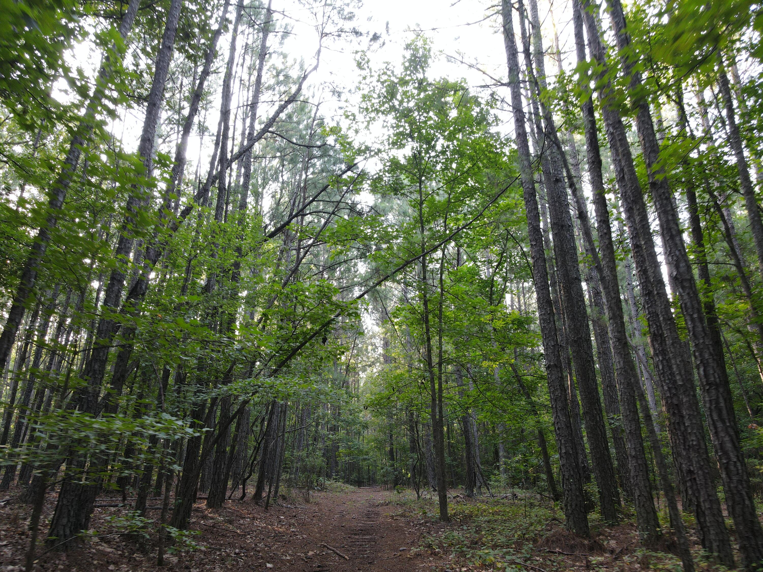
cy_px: 286
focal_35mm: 24
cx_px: 382
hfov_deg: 71.6
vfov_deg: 56.8
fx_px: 529
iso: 150
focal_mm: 4.5
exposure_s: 1/15
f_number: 2.8
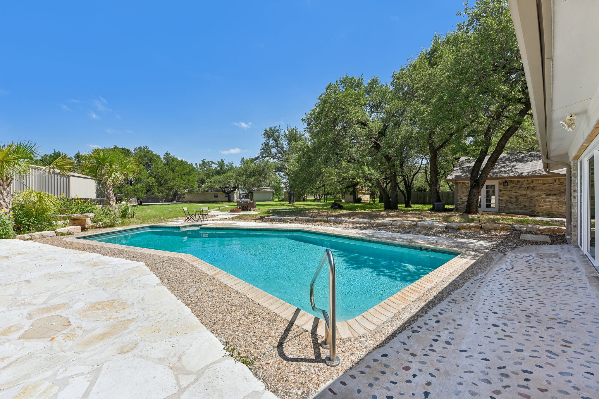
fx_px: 233
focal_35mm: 14
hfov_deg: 104.3
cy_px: 200
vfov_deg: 81.2
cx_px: 300
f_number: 8
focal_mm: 14
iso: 100
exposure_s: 1/500
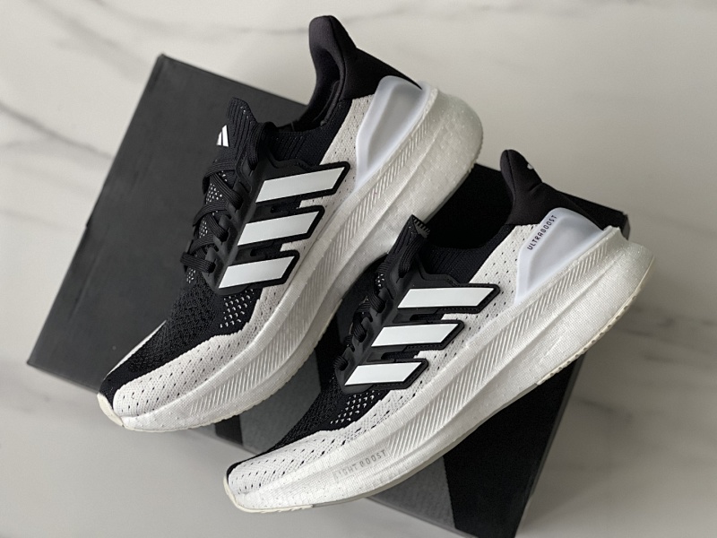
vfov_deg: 22.9
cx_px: 358
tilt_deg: -77.8
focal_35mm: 64
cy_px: 269
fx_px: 1326
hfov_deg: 30.3
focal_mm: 7.5
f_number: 2.2
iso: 250
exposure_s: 1/118
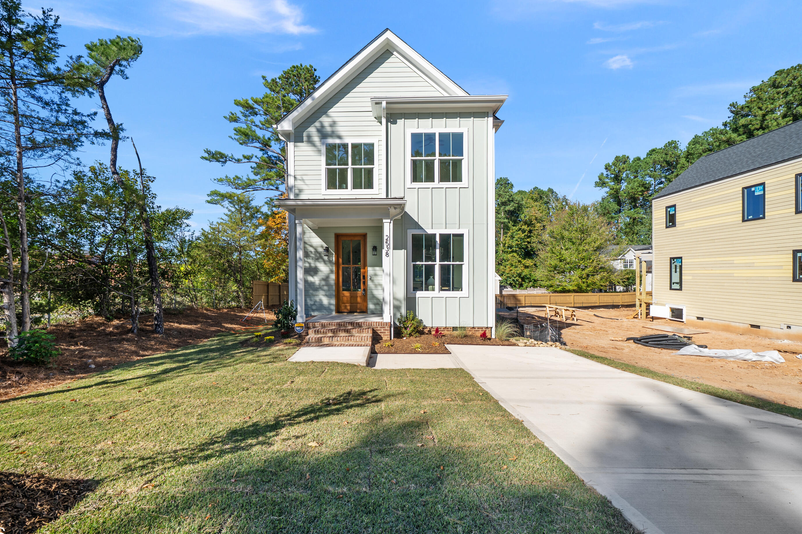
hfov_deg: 108.3
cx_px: 394
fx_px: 290
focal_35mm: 13
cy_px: 271
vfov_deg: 85.4
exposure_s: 1/80
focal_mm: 12
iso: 80
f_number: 7.1
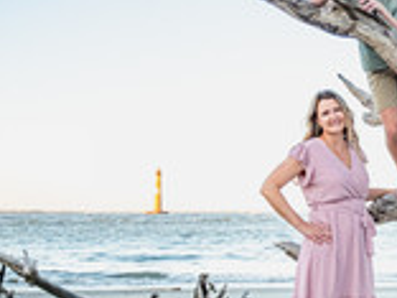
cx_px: 427
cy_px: 143
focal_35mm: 80
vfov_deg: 18.4
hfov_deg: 23.1
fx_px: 917
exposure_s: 1/2000
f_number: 2.8
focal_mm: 20
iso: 200
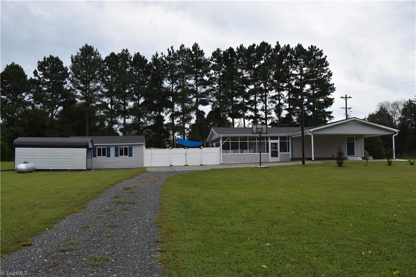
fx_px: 433
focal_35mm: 38
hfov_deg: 51.3
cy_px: 138
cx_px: 208
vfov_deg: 35.5
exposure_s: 1/200
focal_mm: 25
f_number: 7.1
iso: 100
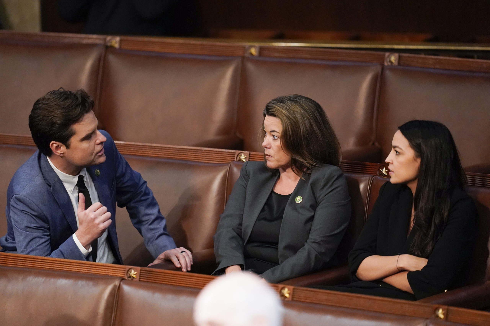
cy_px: 163
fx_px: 5443
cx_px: 245
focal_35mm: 400
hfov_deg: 5.2
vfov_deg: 3.4
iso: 6400
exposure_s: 1/400
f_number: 2.8
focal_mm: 400
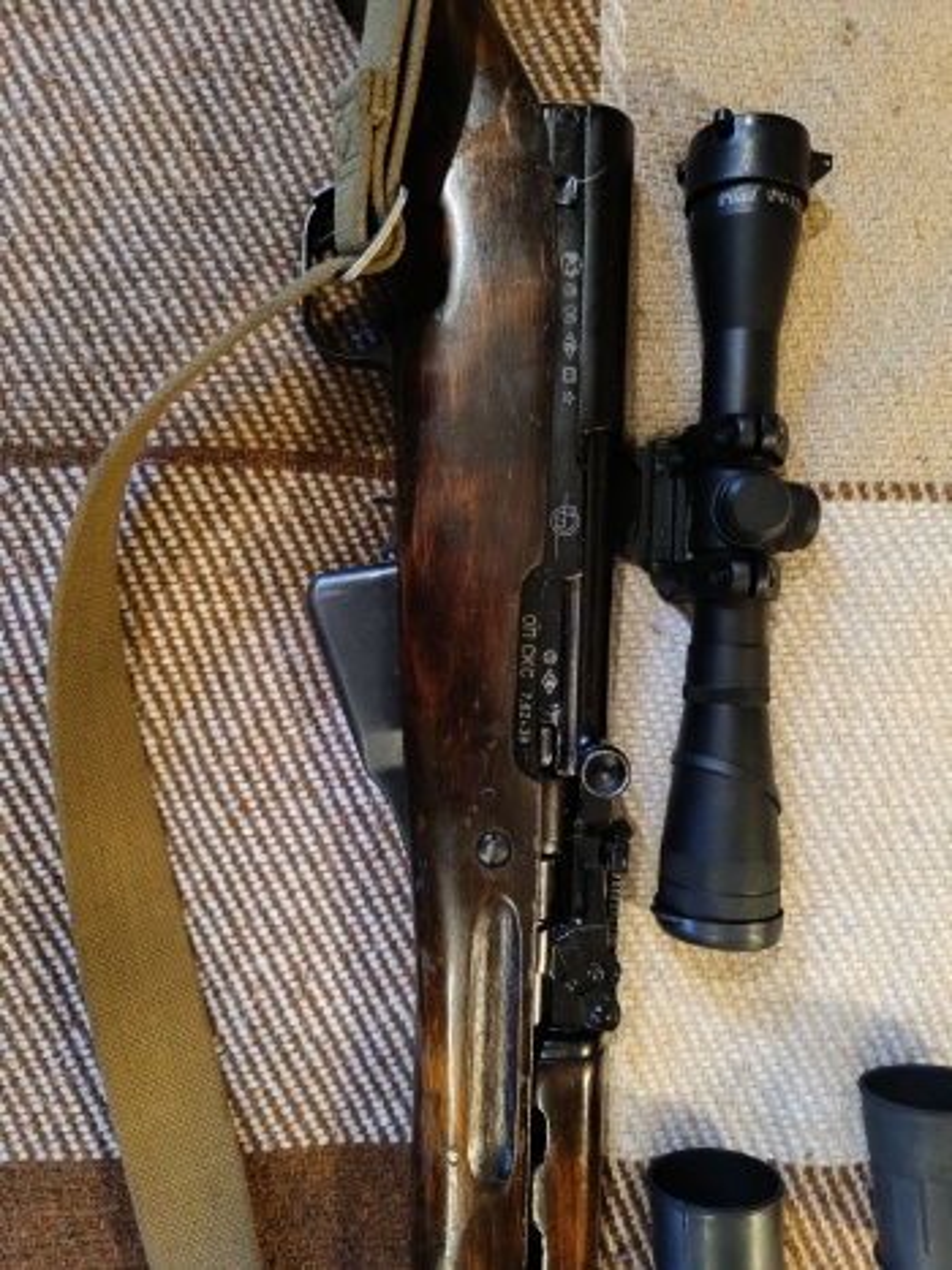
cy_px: 635
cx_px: 476
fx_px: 880
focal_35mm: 24
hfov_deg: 56.8
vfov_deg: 71.6
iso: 1318
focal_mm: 6.14
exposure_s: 1/33.3
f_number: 1.65
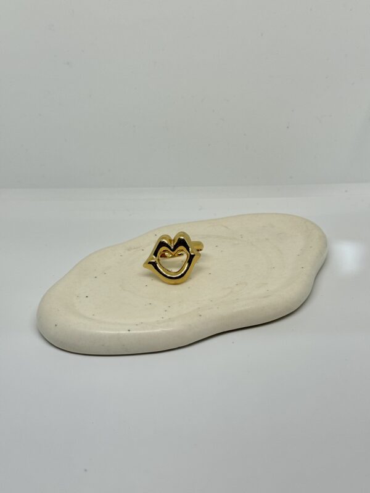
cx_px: 185
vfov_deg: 39.7
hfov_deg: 30.3
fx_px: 684
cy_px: 246
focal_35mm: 48
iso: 64
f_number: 1.78
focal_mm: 6.76
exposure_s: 1/407
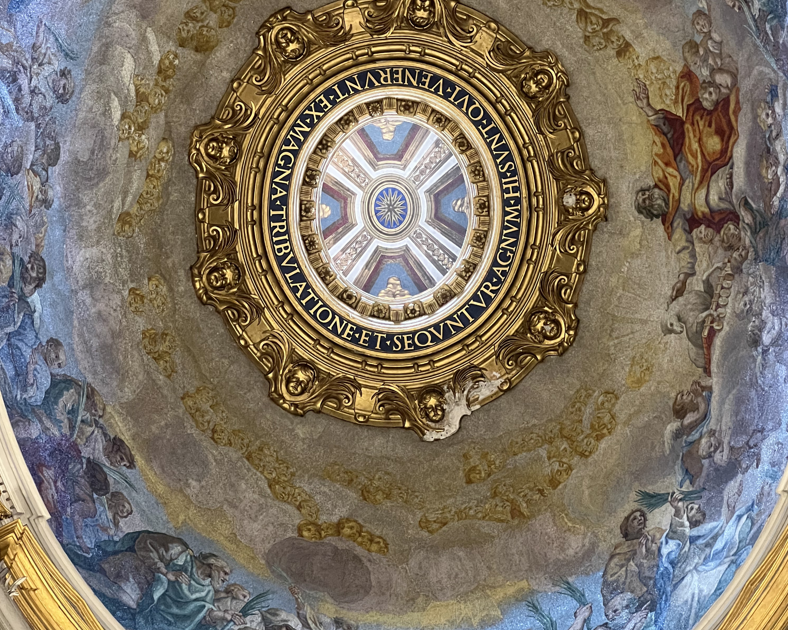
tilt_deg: +89.1
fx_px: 2355
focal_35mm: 101
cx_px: 394
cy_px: 218
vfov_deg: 15.2
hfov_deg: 19.0
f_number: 2.8
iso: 640
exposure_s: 1/33
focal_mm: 9
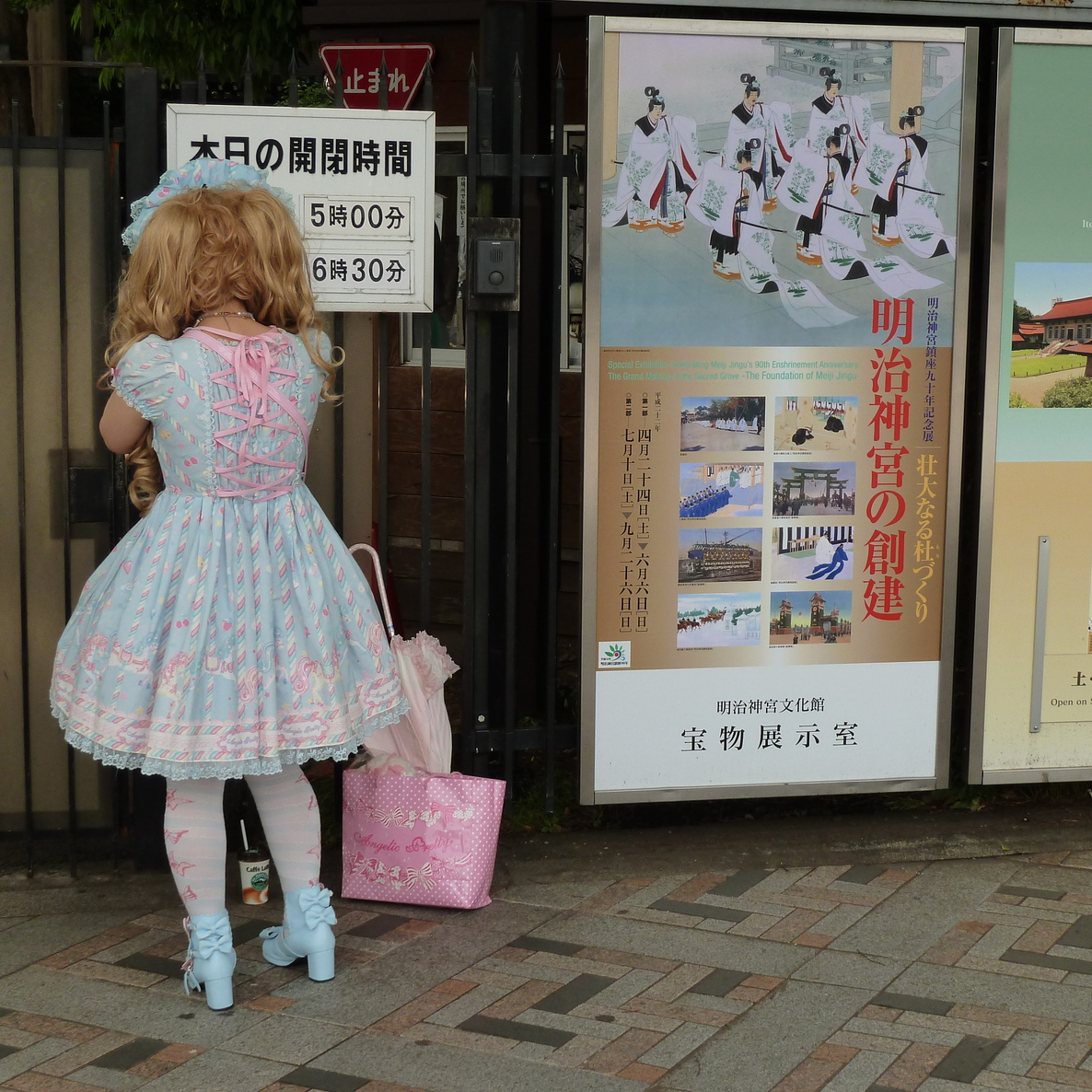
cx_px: 636
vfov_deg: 27.7
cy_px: 543
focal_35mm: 62
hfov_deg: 27.7
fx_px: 2213
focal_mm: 8.5
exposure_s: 1/400
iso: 125
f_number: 3.8
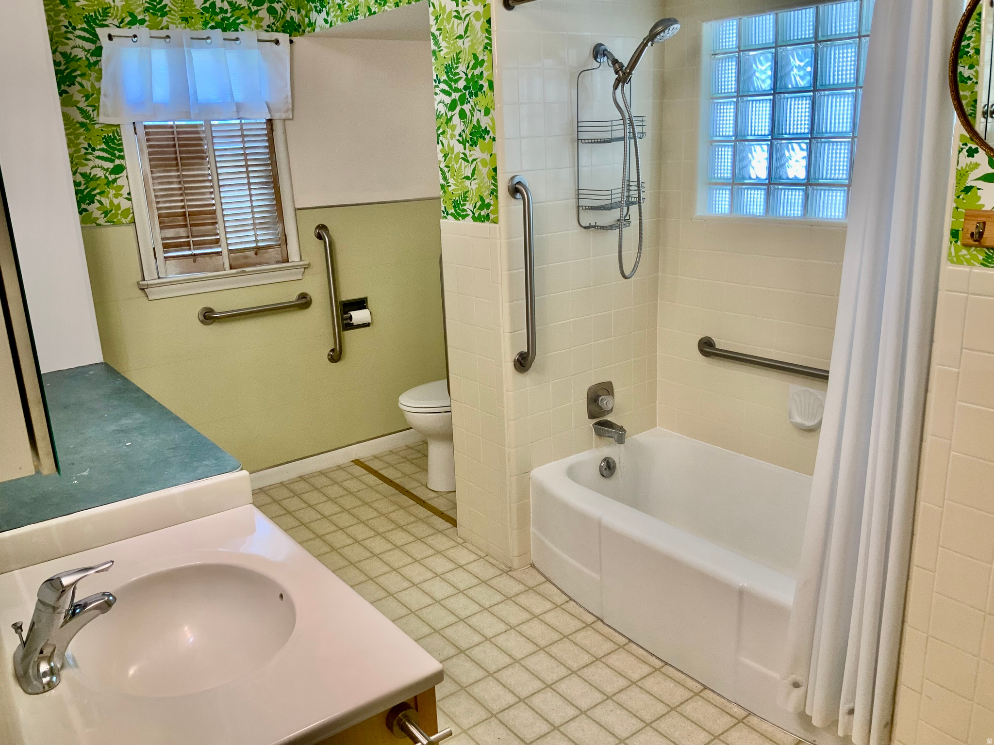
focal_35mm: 29
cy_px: 372
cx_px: 497
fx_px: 833
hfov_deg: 61.7
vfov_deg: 48.2
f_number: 1.8
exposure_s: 1/60
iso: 50
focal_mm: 3
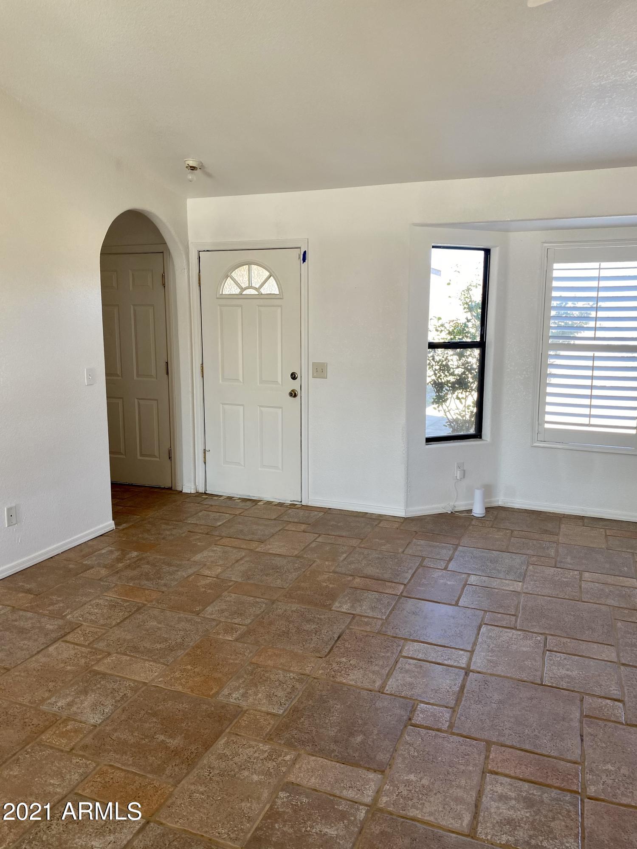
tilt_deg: -8.2
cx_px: 318
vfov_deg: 67.3
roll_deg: -0.3
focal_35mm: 26
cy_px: 424
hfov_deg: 53.1
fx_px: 638
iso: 64
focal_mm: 4.25
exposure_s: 1/120
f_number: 1.8
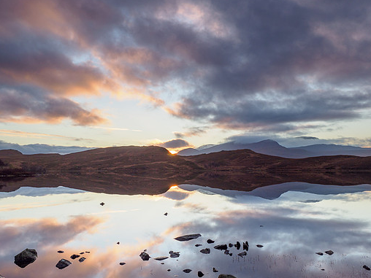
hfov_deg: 56.8
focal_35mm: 32
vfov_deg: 44.1
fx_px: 343
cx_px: 180
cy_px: 121
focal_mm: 14
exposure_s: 1/20
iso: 200
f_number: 7.1
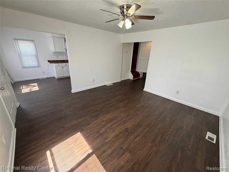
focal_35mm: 14
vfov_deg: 85.7
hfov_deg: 102.1
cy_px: 86
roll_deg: -2.4
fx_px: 93
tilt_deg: -21.3
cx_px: 114
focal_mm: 2.22
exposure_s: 1/120
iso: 160
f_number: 2.2
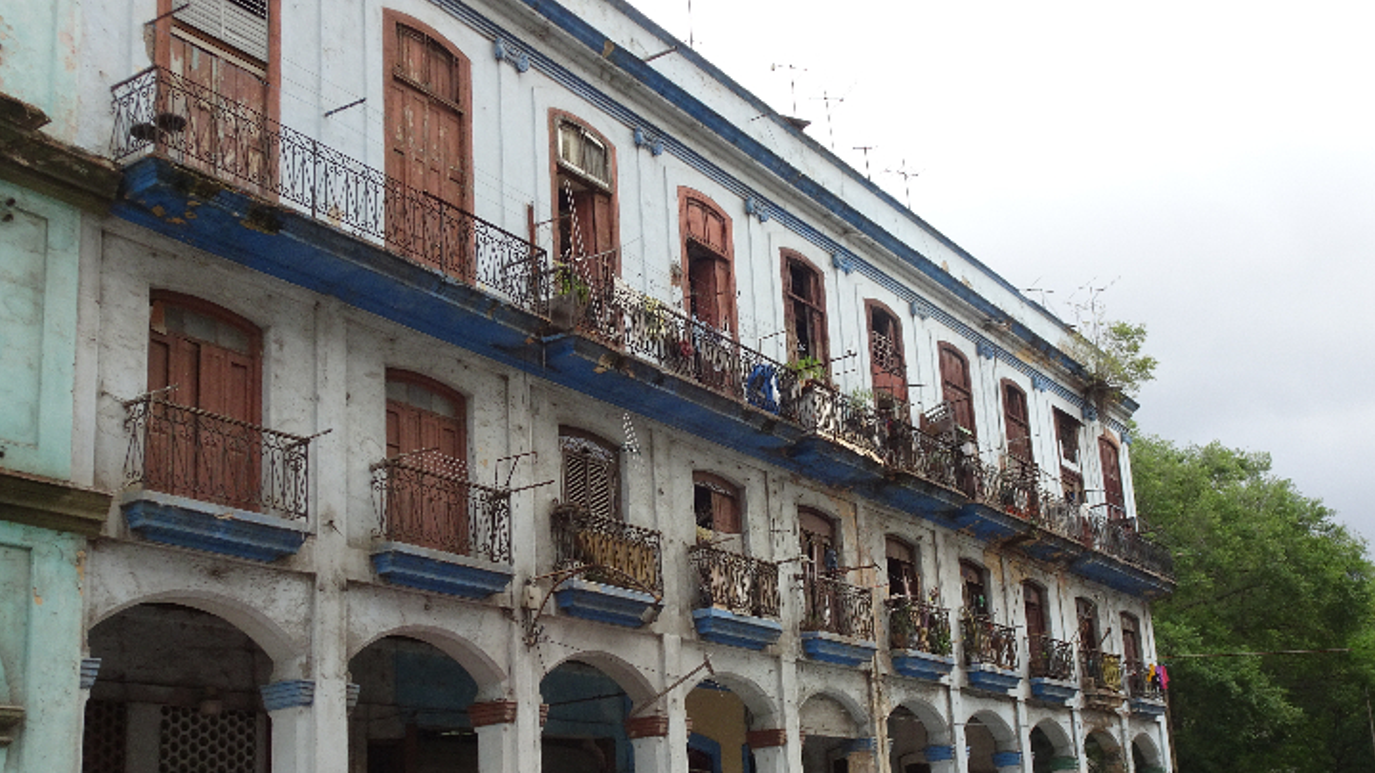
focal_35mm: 40
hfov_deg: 50.5
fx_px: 1458
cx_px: 687
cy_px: 490
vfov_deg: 29.5
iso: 80
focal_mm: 5.61
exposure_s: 1/160
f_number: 4
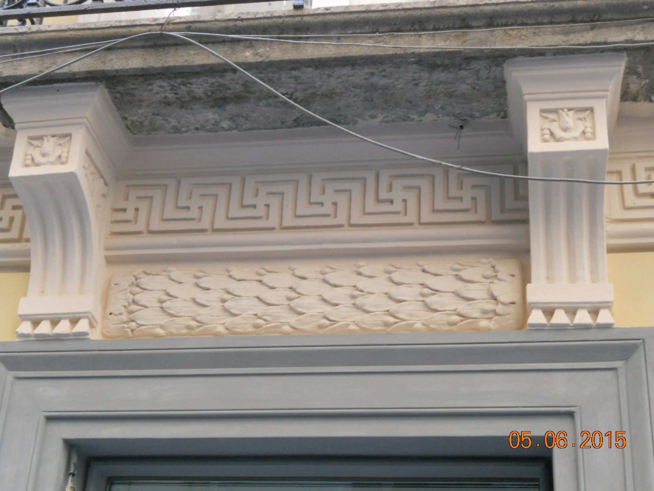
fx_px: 1020
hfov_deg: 35.5
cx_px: 327
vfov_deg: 27.0
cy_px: 246
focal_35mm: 54
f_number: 4.8
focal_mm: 9.8
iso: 320
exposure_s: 1/125
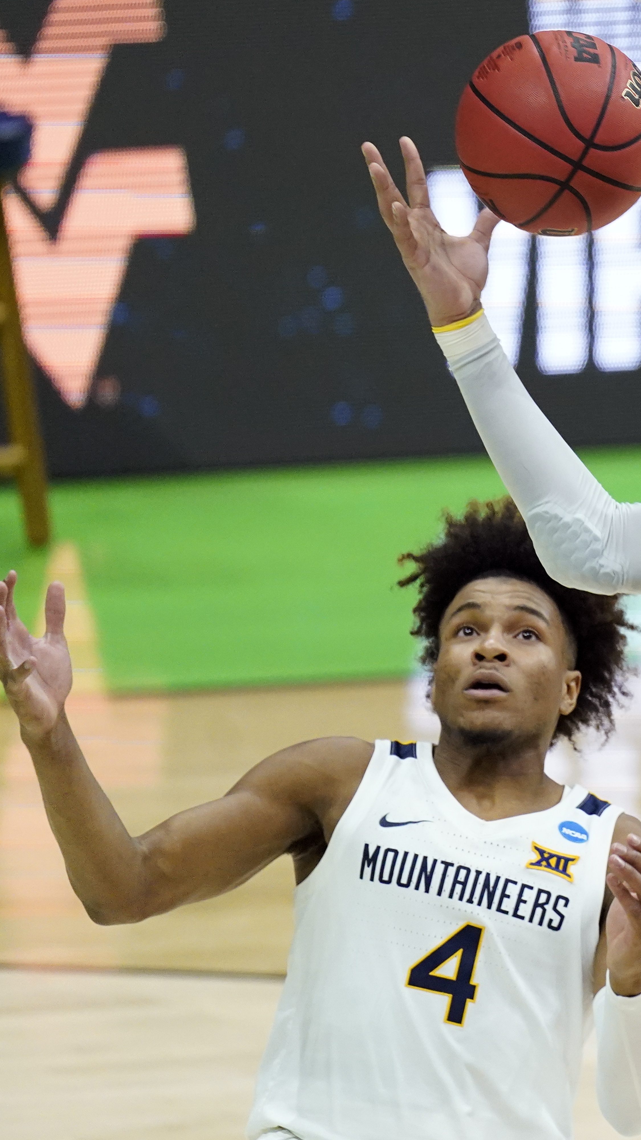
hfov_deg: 1.3
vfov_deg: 2.3
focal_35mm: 944
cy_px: 570
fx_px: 28526
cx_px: 856
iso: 4000
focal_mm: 600
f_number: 4
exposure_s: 1/1250
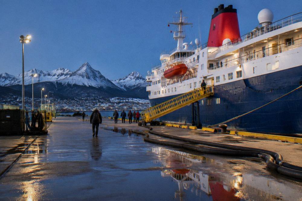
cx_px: 151
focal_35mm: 40
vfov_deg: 33.4
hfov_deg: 48.5
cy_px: 100
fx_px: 335
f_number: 7.1
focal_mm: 40
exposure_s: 1/30
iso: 5000
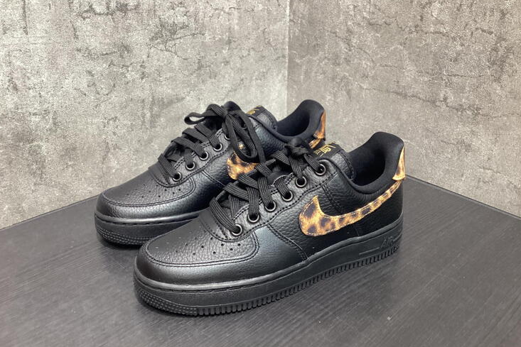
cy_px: 168
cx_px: 261
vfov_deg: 40.0
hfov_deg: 57.2
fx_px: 478
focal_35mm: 33
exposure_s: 1/50
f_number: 2.4
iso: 320
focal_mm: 3.3
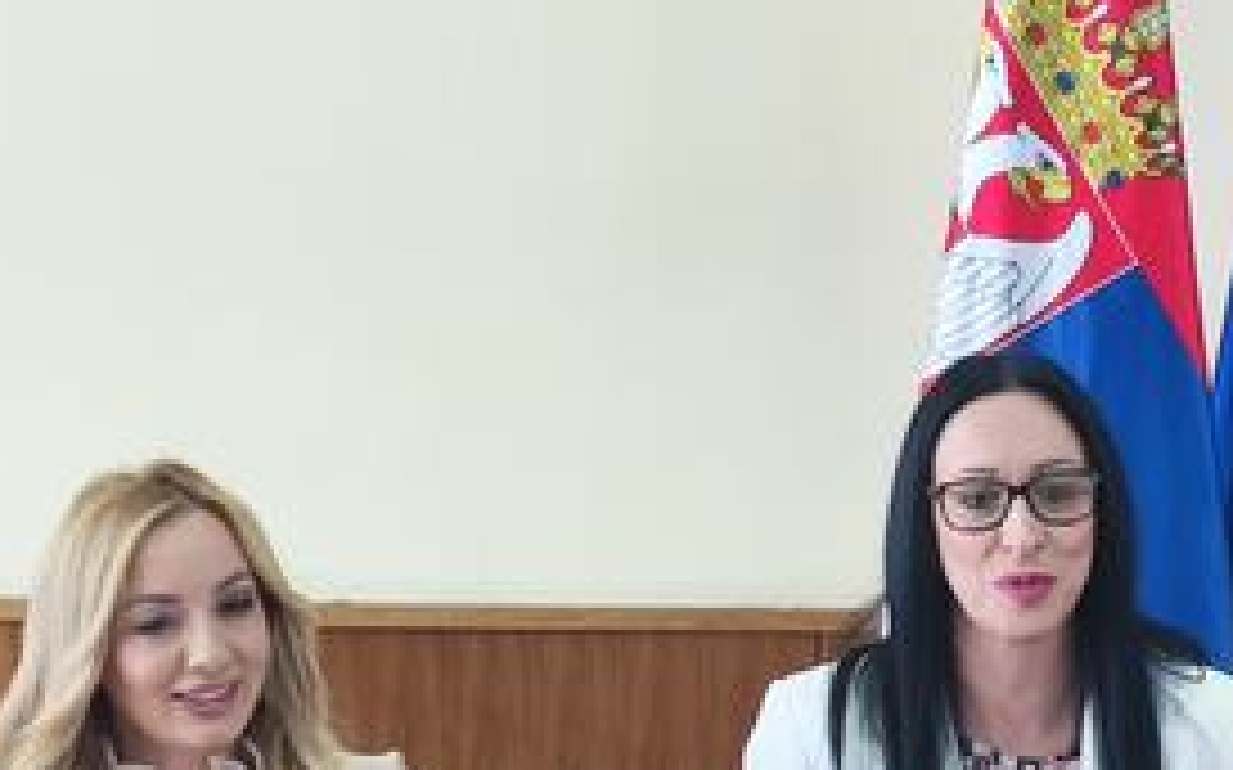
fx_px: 4098
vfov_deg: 10.7
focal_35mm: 122
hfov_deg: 17.0
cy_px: 547
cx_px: 990
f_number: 1.7
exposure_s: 1/50
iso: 250
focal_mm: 5.35
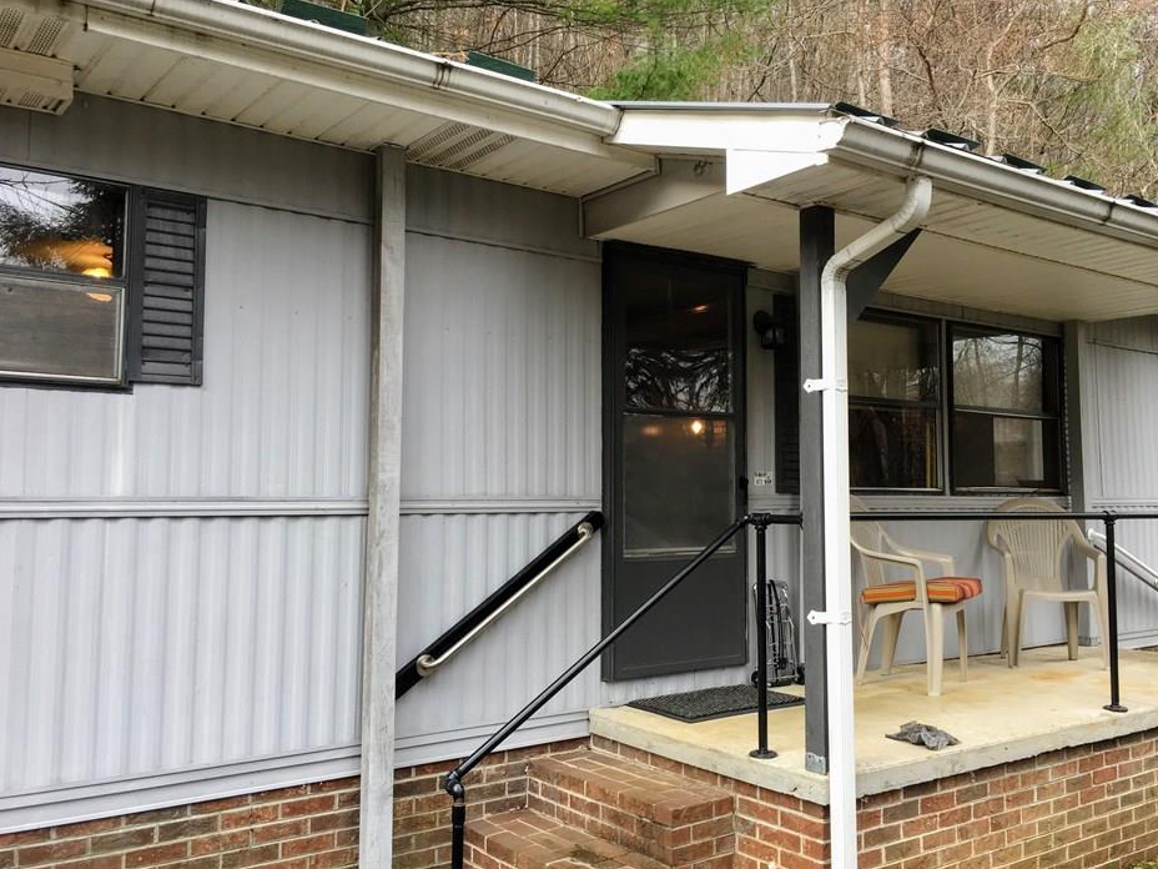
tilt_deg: +5.4
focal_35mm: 32
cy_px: 425
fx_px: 1070
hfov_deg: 56.7
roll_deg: -0.1
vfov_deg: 44.2
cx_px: 629
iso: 32
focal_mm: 4.15
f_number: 2.2
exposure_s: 1/120
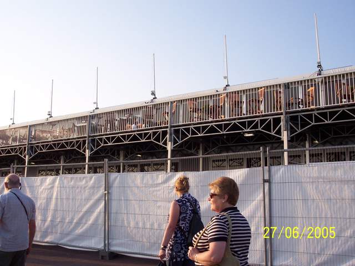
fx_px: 390
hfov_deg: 49.0
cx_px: 178
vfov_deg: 37.7
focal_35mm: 38
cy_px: 133
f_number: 4.8
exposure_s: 1/350
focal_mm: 8
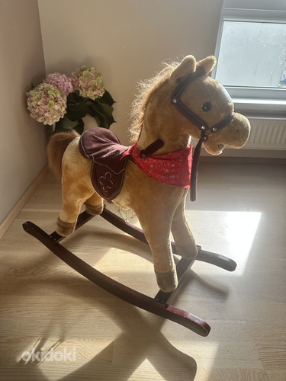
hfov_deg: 56.8
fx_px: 264
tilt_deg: -28.5
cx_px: 143
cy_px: 190
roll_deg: -2.9
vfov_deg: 71.6
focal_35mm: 24
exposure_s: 1/484
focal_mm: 6.86
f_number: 1.78
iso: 80
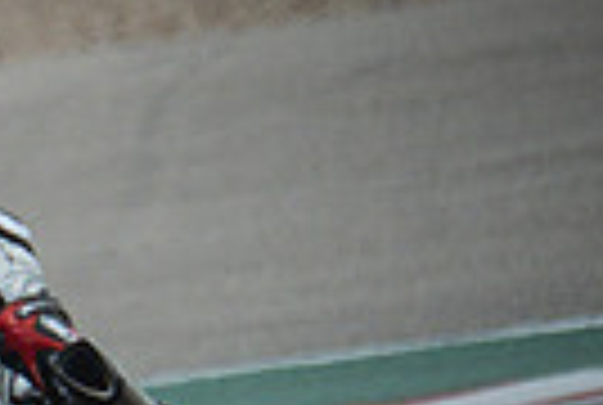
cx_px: -558
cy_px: 682
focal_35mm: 2590
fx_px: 43479
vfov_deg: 0.5
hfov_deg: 0.8
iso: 1600
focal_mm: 400
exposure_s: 1/2500
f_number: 5.6
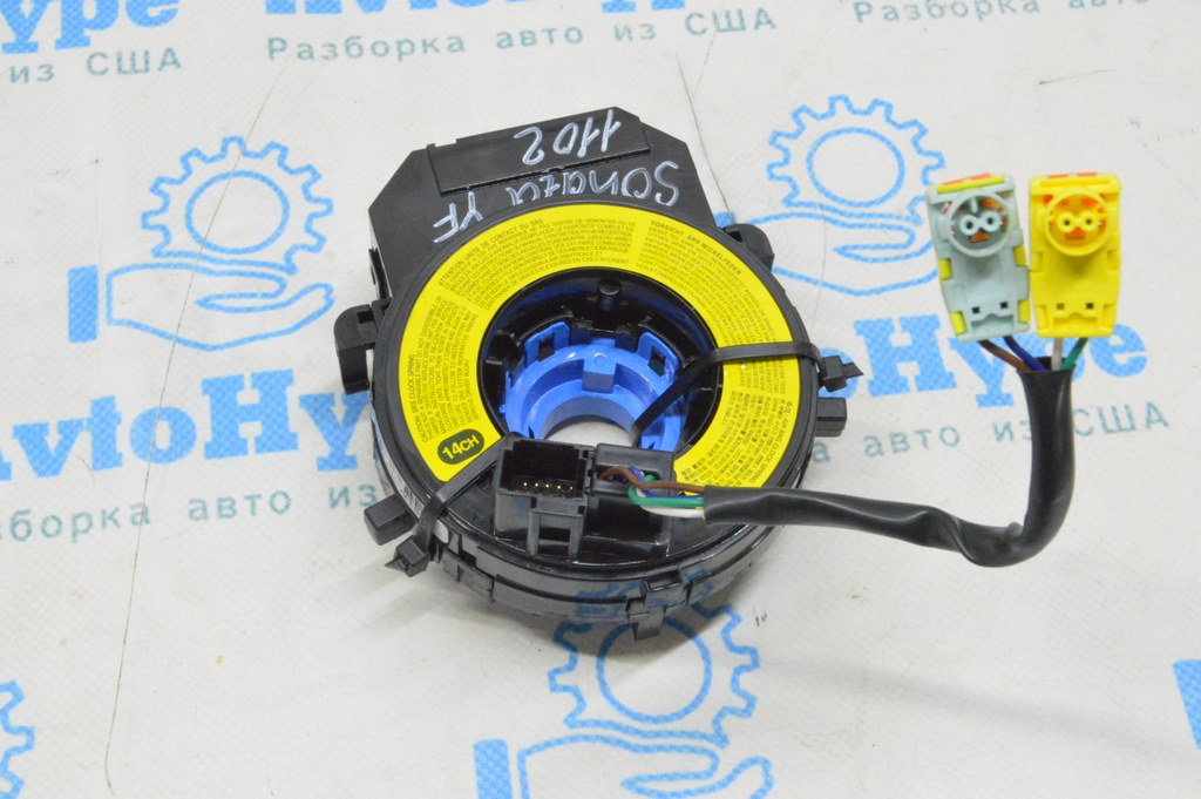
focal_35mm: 57
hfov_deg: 35.1
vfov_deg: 23.7
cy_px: 400
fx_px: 1900
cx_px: 600
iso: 6400
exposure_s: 1/15
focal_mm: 38
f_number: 20
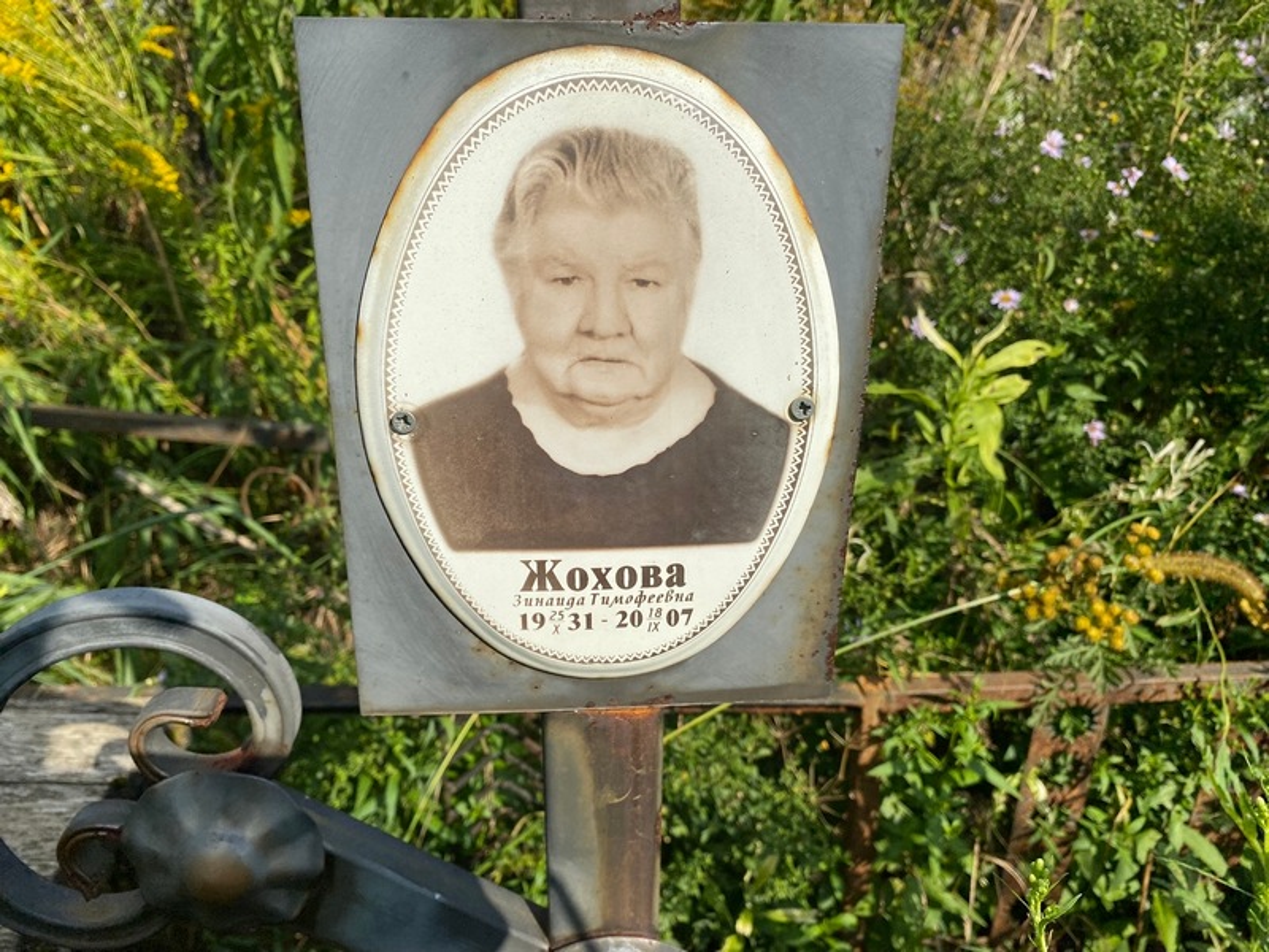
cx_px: 634
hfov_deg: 67.3
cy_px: 476
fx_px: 953
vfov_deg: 53.1
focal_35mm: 26
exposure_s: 1/5495
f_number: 1.8
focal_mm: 4.25
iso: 32
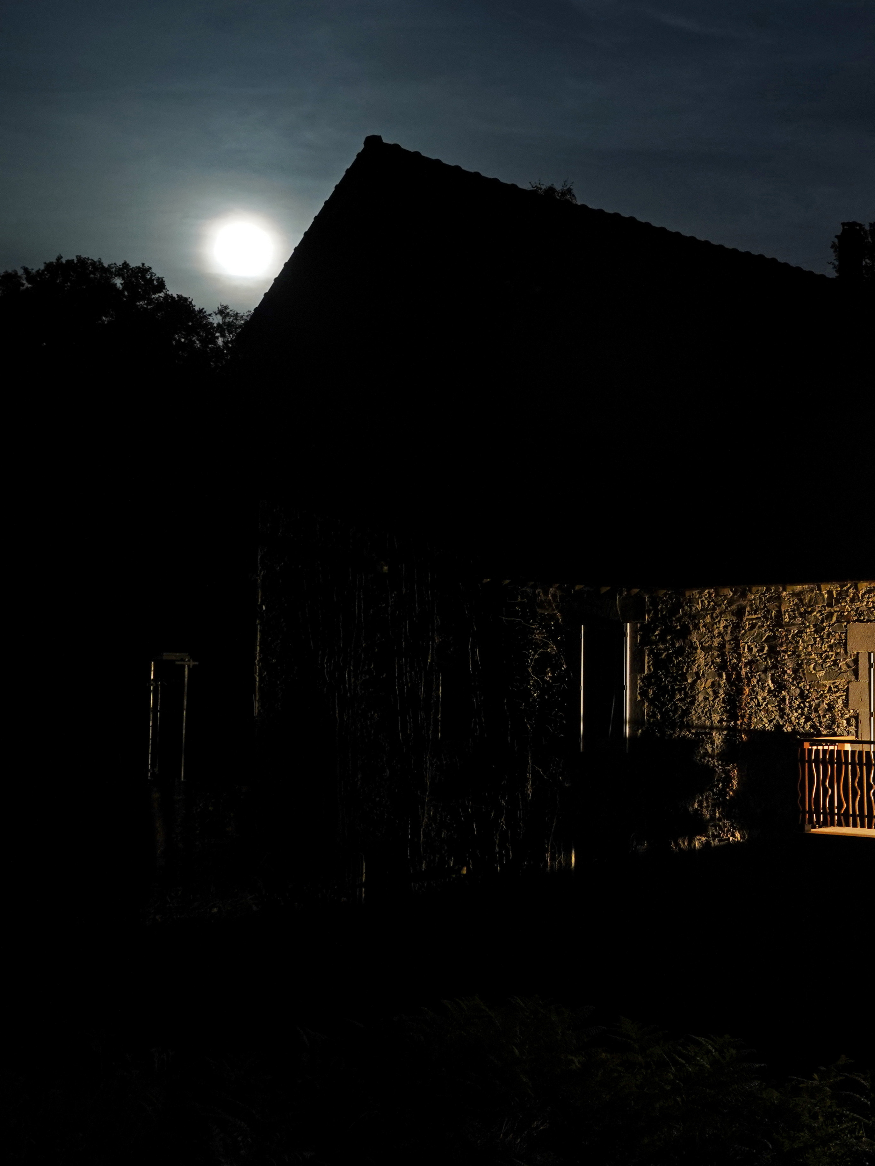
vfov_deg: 36.8
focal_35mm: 52
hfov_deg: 26.2
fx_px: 1752
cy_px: 551
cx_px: 922
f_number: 7.1
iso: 1250
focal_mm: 33
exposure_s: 2
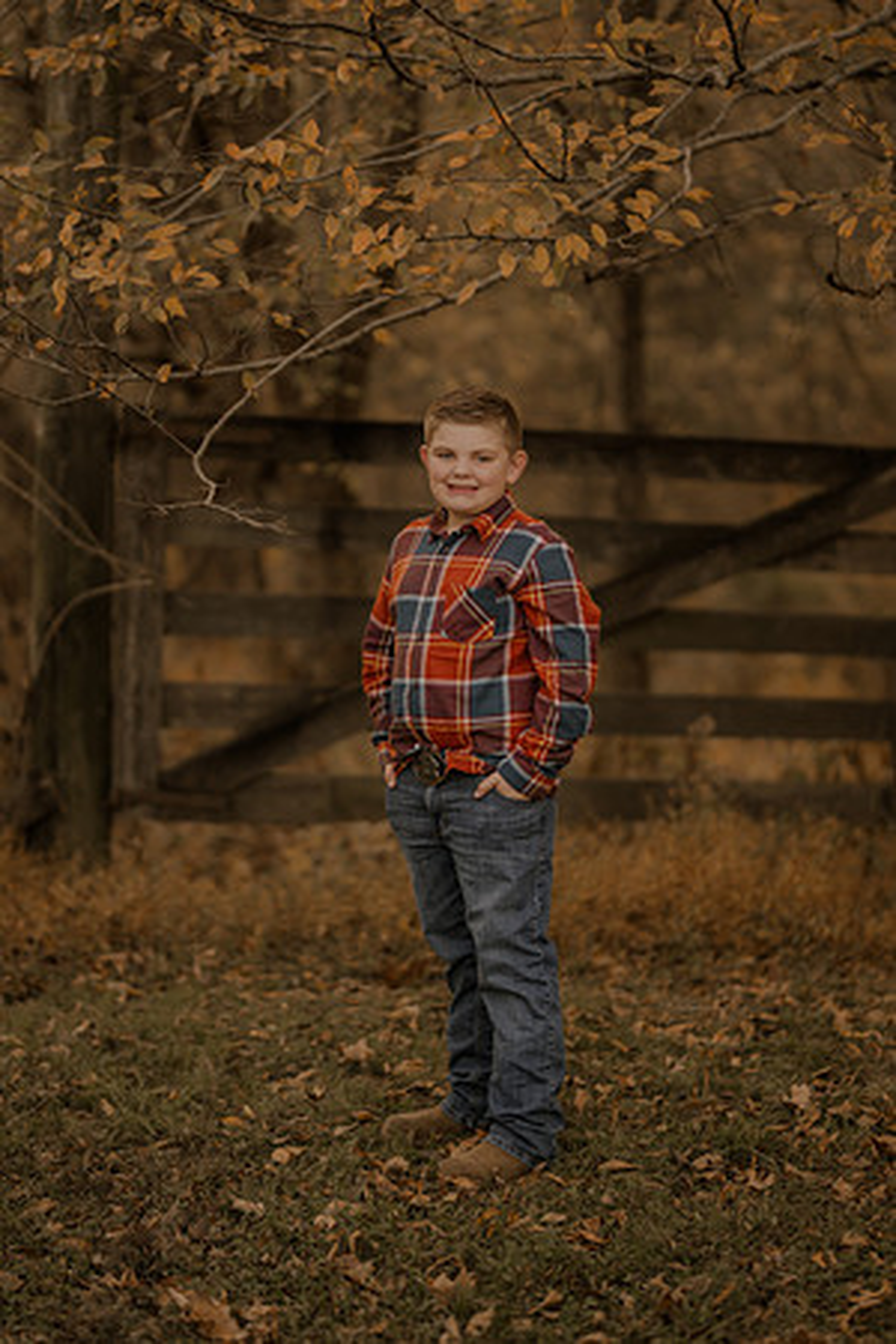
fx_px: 3173
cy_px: 672
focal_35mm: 85
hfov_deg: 16.1
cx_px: 448
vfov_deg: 23.9
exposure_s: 1/400
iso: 200
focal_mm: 85
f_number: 1.4
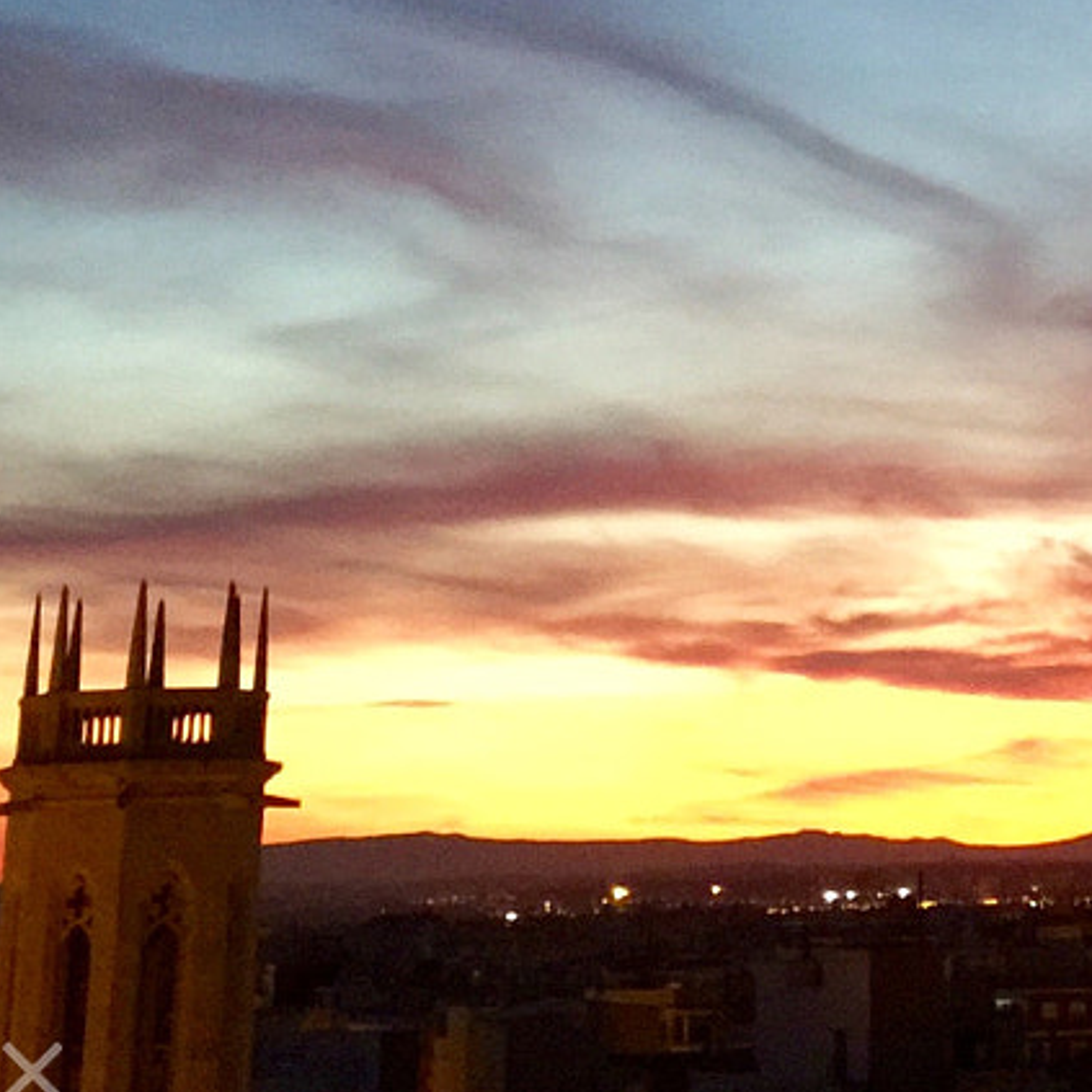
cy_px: -625
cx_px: 971
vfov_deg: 16.1
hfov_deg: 17.7
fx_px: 3462
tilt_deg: +23.7
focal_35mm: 97
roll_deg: +1.7
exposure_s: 1/17
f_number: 2.2
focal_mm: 4.15
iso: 125
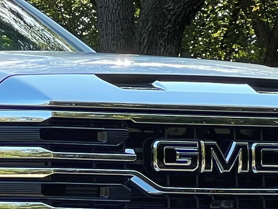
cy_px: 253
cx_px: -251
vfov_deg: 3.7
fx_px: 3237
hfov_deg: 4.8
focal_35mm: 403
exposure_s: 1/99
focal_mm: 9
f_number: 2.8
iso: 32
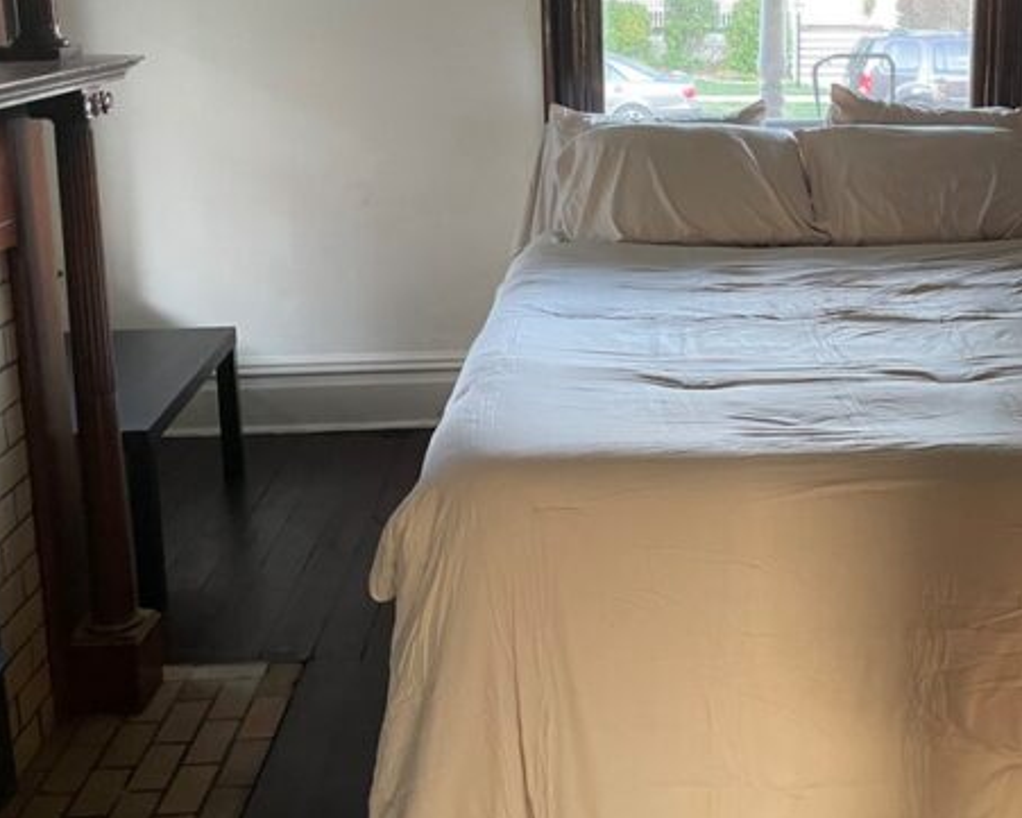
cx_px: 777
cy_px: 238
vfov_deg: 33.0
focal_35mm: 45
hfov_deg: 39.9
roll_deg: -0.3
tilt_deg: -11.9
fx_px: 1361
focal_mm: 4.2
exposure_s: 1/60
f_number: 1.6
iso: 160
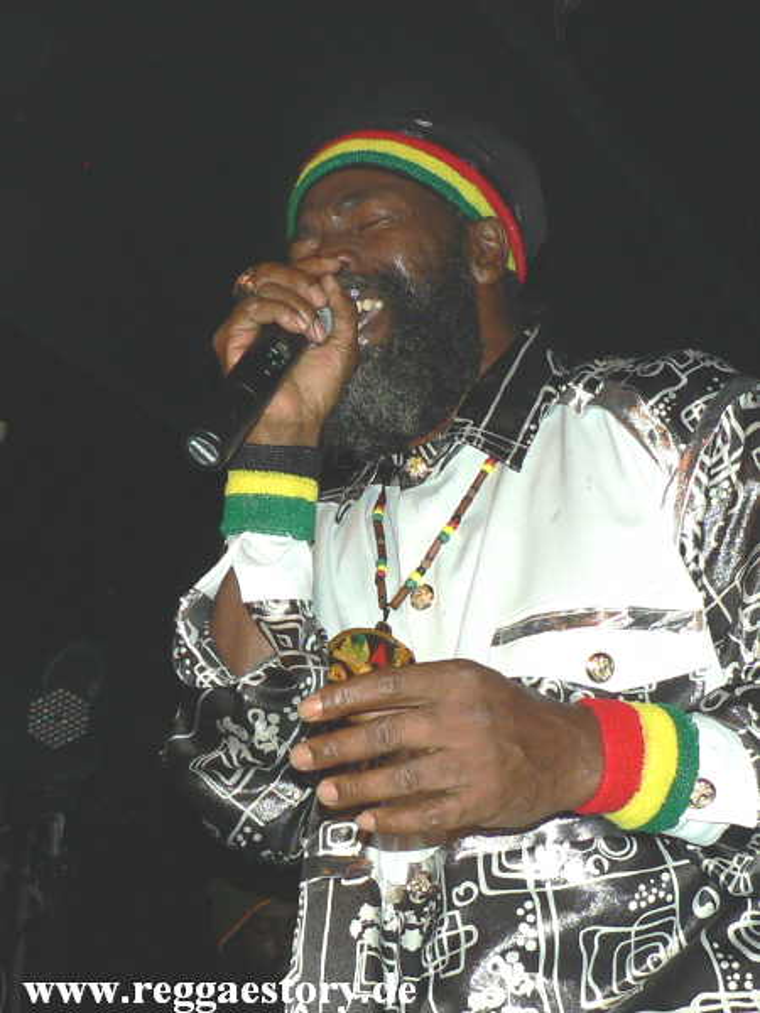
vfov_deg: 52.6
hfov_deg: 40.7
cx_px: 380
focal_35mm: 35
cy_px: 506
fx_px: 1025
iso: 100
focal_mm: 6
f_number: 2.8
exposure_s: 1/60
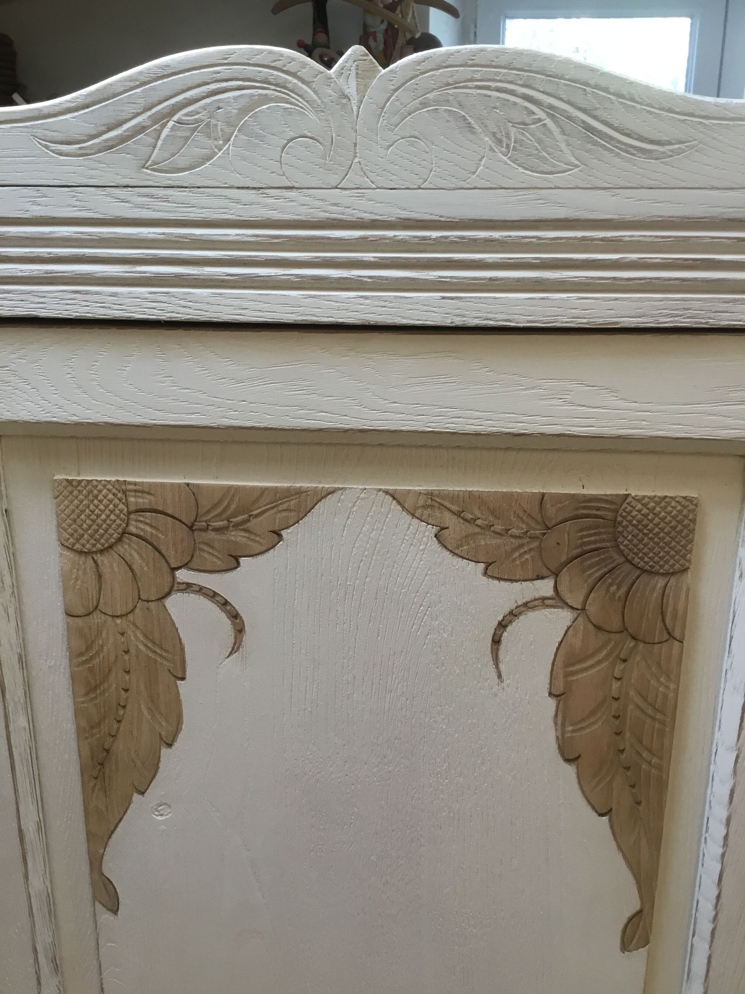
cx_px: 372
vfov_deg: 58.4
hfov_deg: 45.4
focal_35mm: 31
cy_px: 497
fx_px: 890
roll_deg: +0.9
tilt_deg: -16.5
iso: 80
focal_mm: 3.3
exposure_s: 1/33
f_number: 2.4
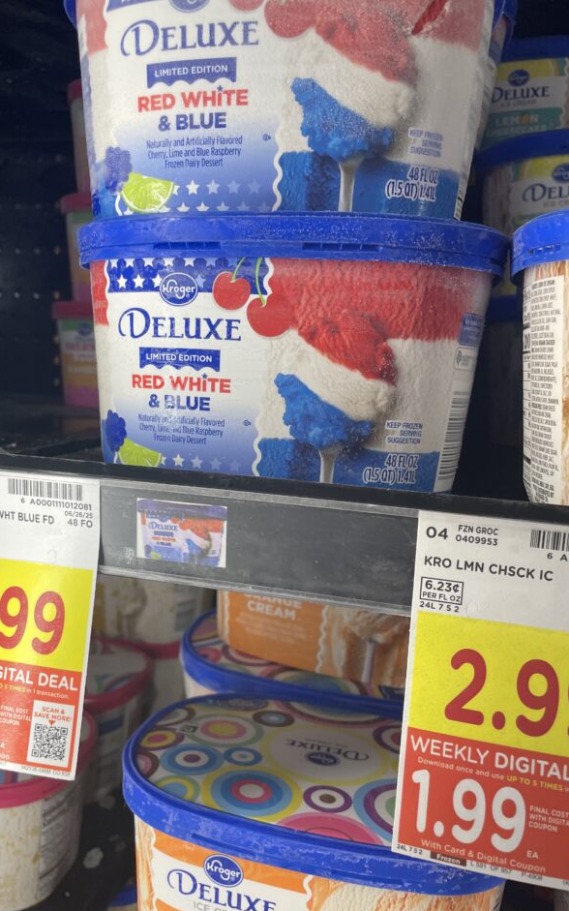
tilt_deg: -5.5
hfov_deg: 41.6
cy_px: 449
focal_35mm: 30
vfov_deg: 62.9
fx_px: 744
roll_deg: -2.7
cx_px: 221
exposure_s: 1/120
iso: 50
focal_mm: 4.2
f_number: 1.6
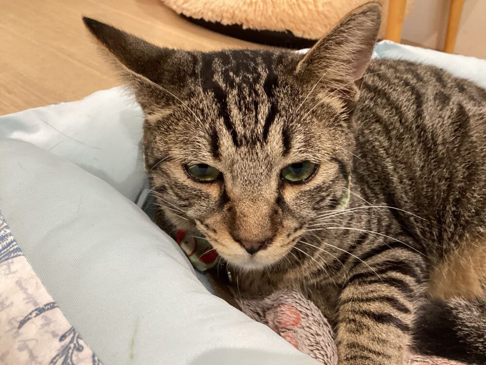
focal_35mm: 31
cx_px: 243
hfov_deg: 58.4
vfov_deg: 45.4
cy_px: 182
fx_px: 435
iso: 250
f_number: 2.4
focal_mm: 3.3
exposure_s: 1/60
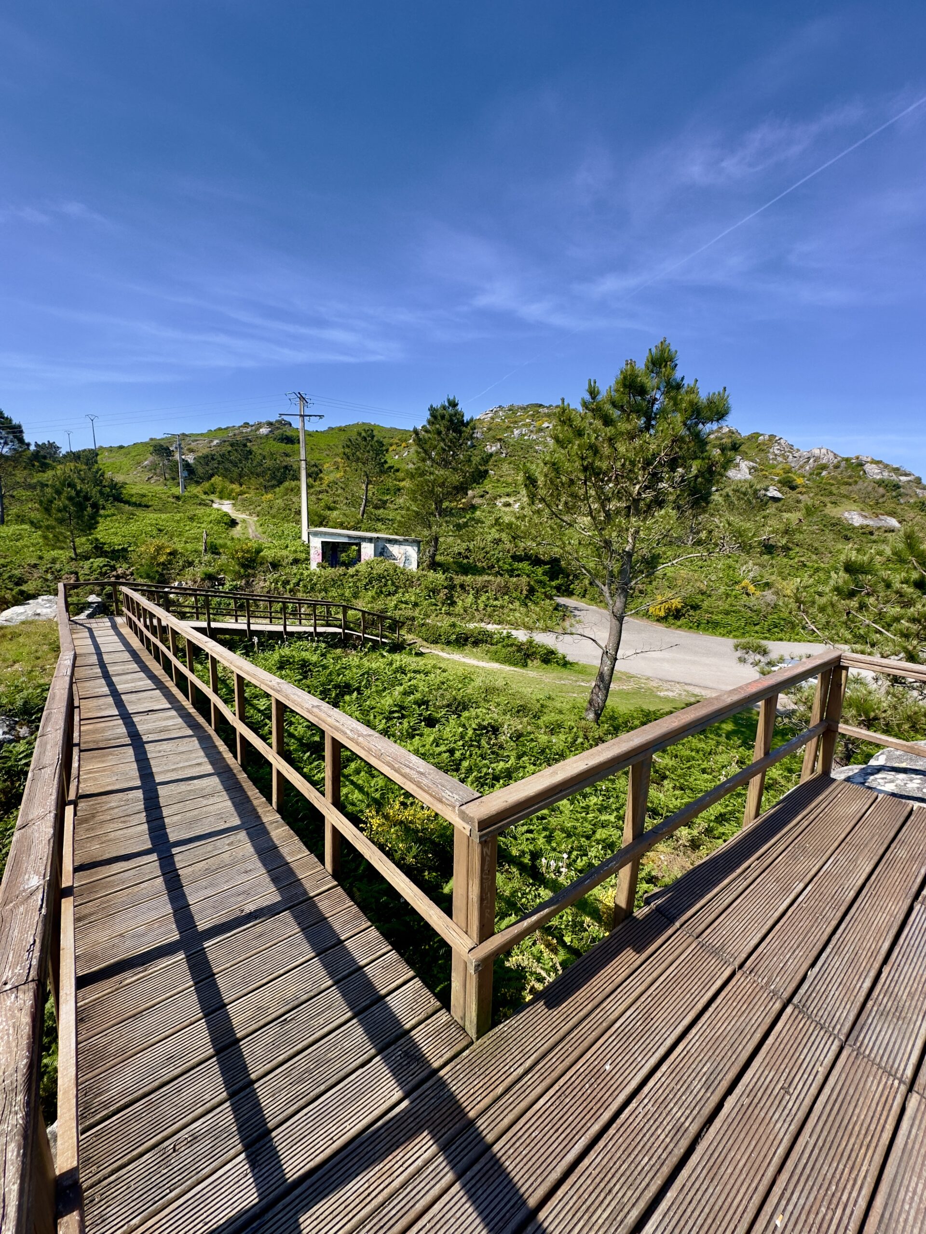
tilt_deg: -10.6
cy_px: 617
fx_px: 499
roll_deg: -1.8
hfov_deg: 85.7
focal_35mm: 14
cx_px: 463
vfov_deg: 102.1
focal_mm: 2.22
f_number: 2.2
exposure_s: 1/1062
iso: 40
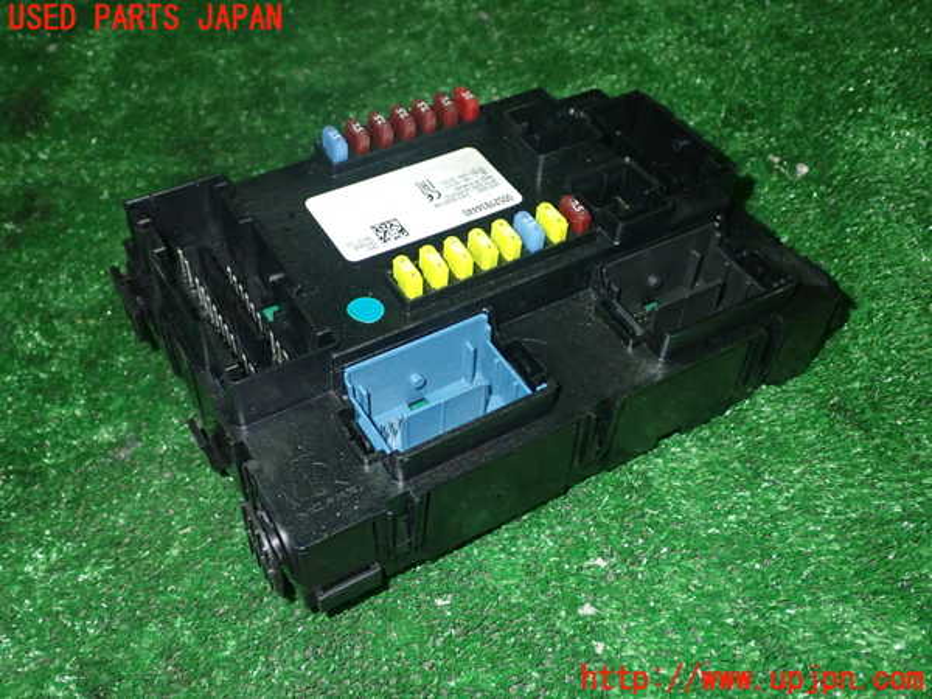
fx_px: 1023
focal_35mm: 38
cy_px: 350
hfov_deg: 49.0
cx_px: 466
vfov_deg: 37.7
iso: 800
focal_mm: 6.83
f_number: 8
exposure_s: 1/40
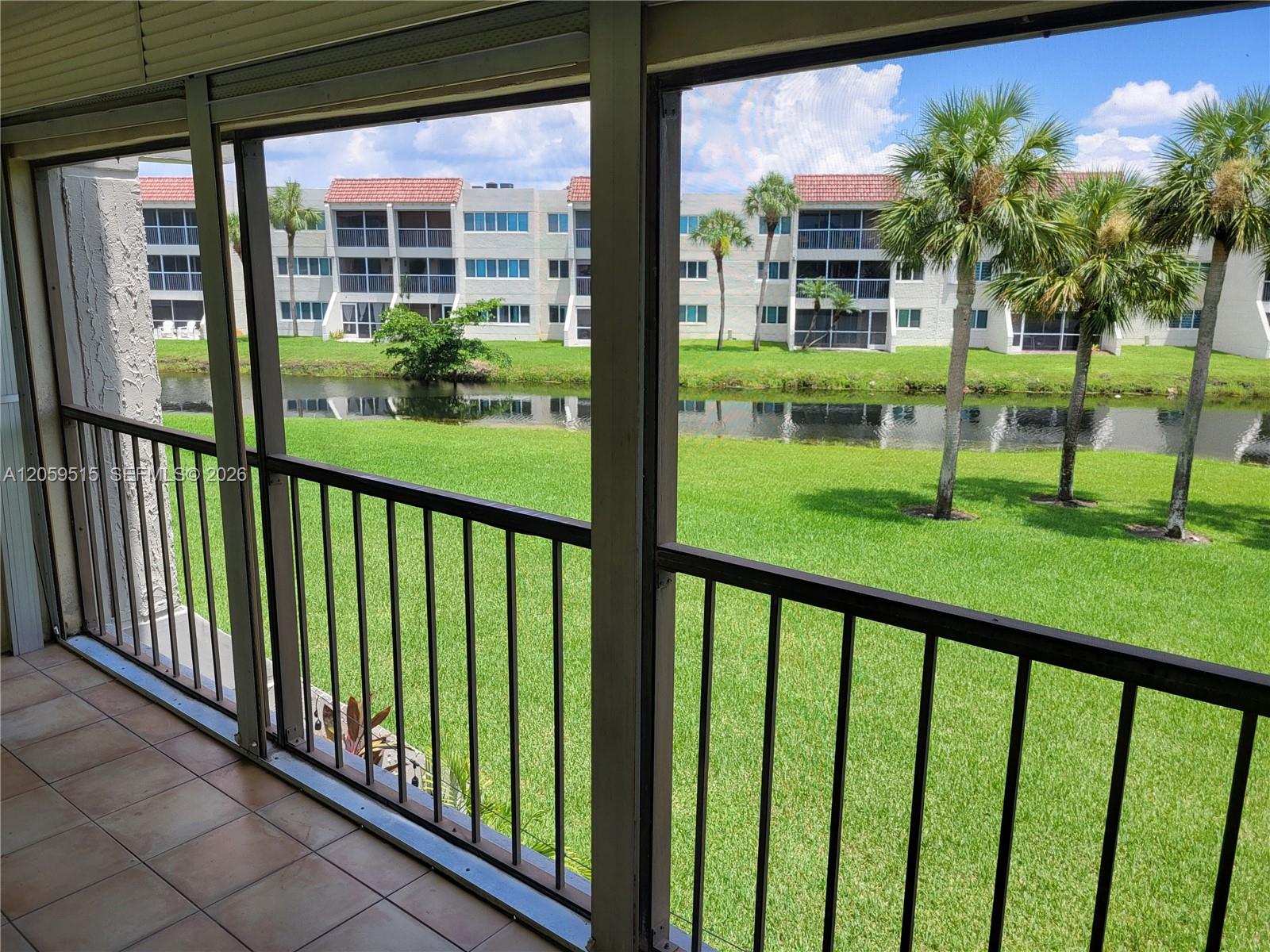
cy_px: 476
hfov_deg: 67.3
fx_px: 954
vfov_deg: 53.1
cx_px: 635
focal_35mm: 26
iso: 40
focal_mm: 5.4
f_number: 1.8
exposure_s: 1/944
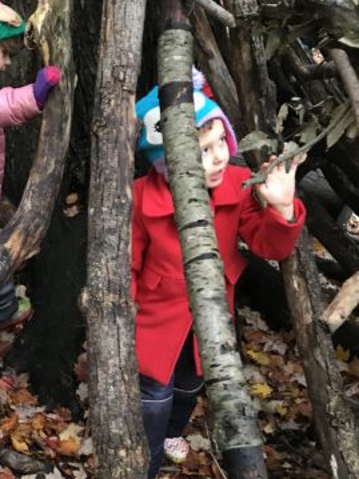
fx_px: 719
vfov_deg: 36.4
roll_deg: +2.5
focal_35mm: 52
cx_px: 40
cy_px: 324
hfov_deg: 27.1
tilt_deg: -33.2
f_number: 1.8
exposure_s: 1/30
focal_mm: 3.99
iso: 40
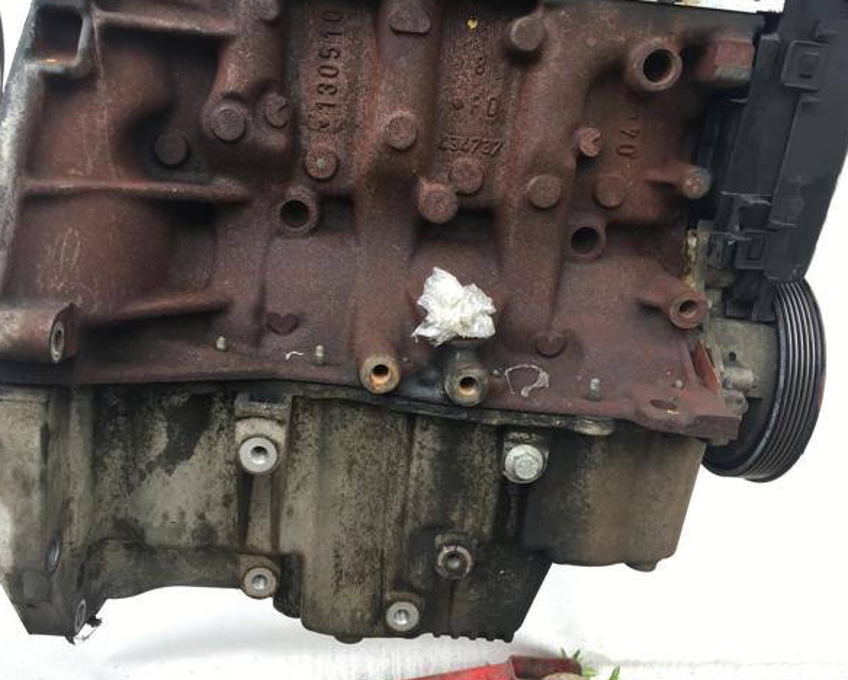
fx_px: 779
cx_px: 388
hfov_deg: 57.1
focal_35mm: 31
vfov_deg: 47.2
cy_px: 339
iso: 32
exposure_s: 1/100
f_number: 2.2
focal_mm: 4.15
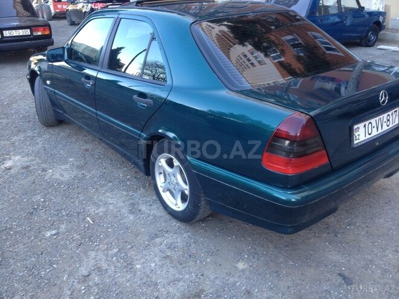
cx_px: 200
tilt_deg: -26.0
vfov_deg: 40.7
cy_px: 150
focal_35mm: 35
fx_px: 403
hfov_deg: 52.6
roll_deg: +1.2
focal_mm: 4.28
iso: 50
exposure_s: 1/60
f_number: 2.4
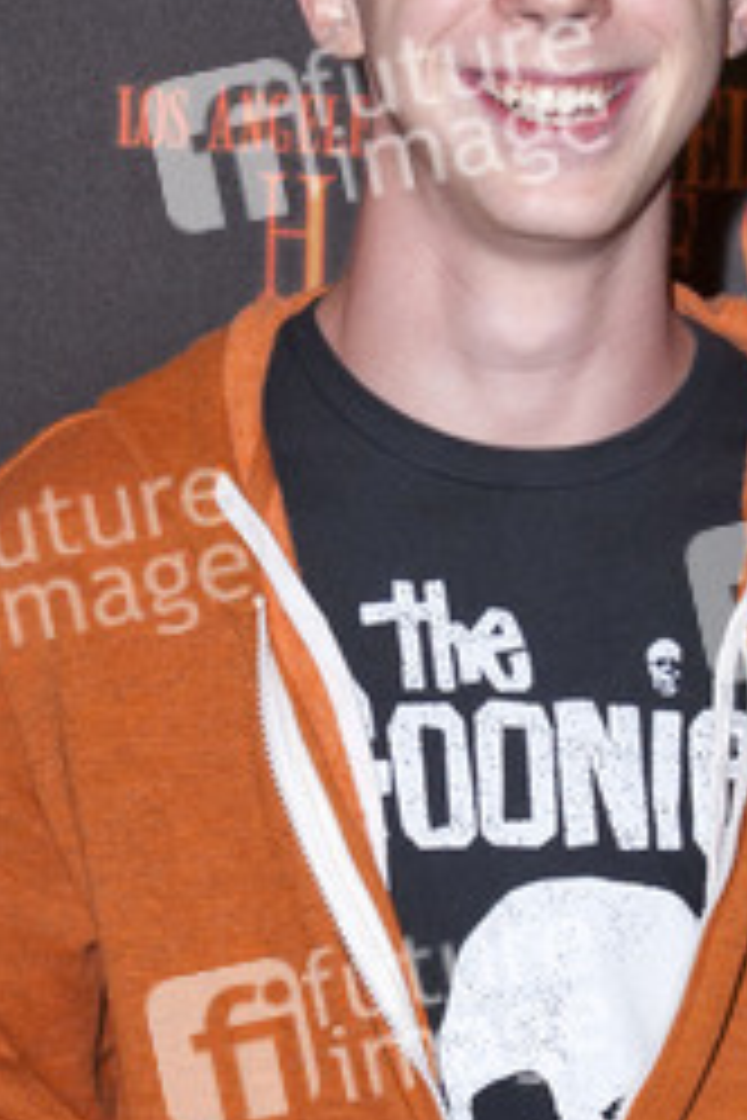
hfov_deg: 22.2
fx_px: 1898
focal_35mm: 61
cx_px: 511
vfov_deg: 32.5
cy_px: 351
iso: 400
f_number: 4.5
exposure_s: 1/400
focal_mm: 38
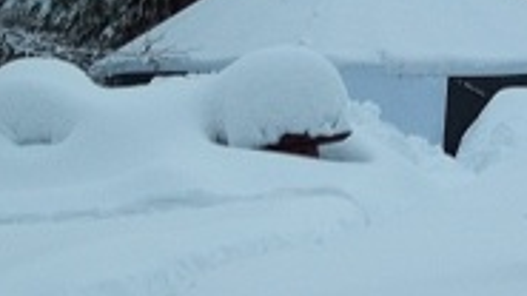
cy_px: -23
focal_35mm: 144
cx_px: 382
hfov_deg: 14.9
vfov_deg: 8.4
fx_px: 2012
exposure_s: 1/8
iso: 189
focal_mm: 11
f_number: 4.1
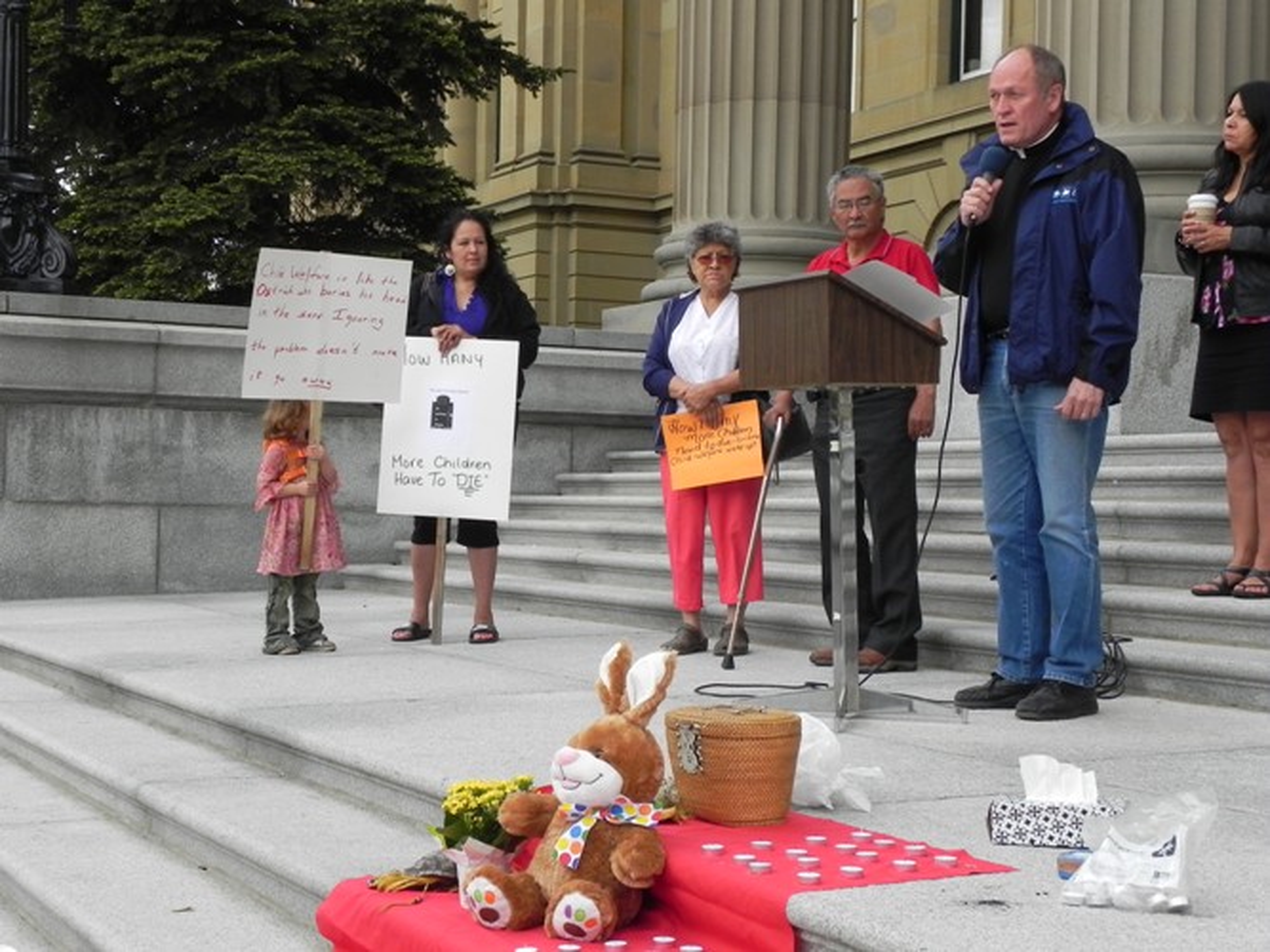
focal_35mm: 58
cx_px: 635
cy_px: 476
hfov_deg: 33.2
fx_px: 2128
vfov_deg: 25.2
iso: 160
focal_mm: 10.3
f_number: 6.3
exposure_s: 1/118
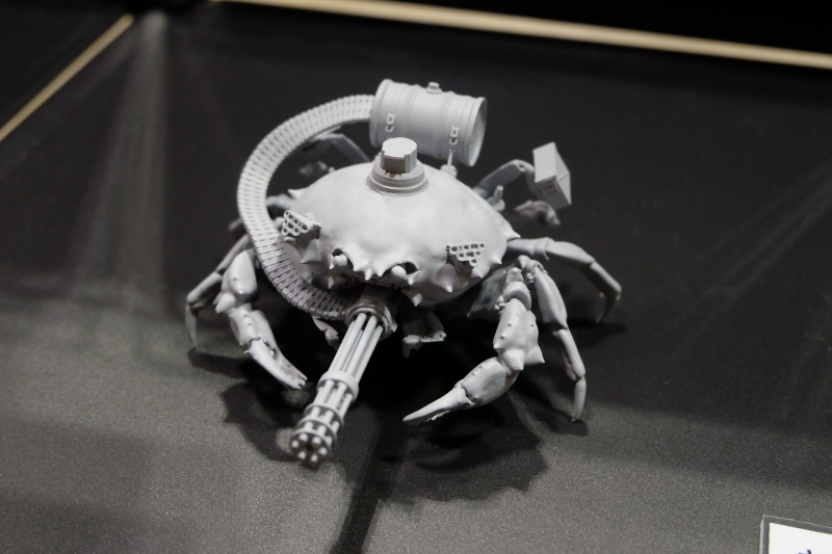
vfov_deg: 28.6
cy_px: 277
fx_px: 1086
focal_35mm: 47
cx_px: 416
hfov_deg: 41.9
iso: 3200
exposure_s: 1/45
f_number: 4.7
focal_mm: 31
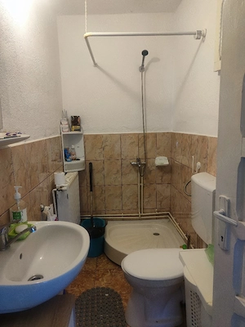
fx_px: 226
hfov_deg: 56.8
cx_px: 122
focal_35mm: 24
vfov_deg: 71.6
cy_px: 164
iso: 237
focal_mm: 6.72
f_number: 1.69
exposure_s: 1/100
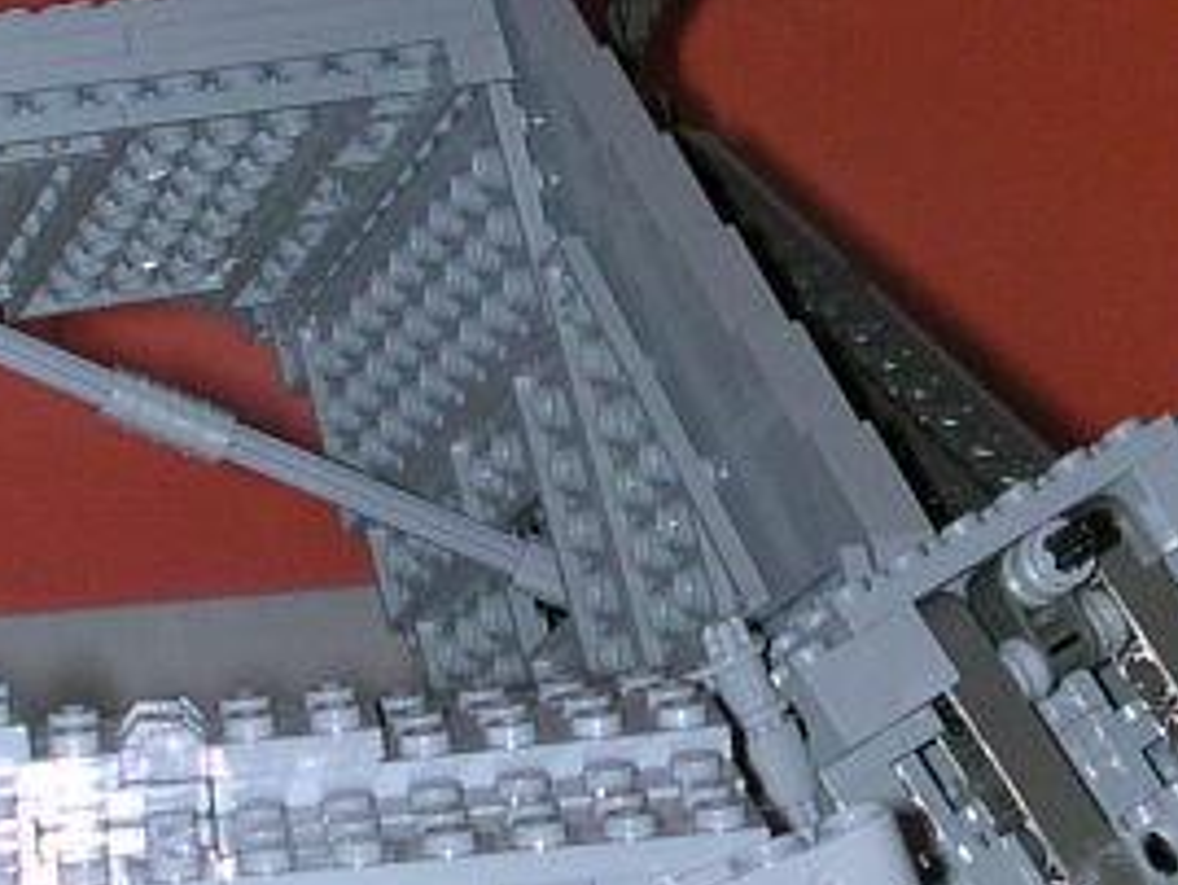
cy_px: 486
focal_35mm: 141
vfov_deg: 10.5
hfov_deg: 14.0
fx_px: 4800
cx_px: 819
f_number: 2.7
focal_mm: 5.6
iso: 100
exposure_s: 1/60
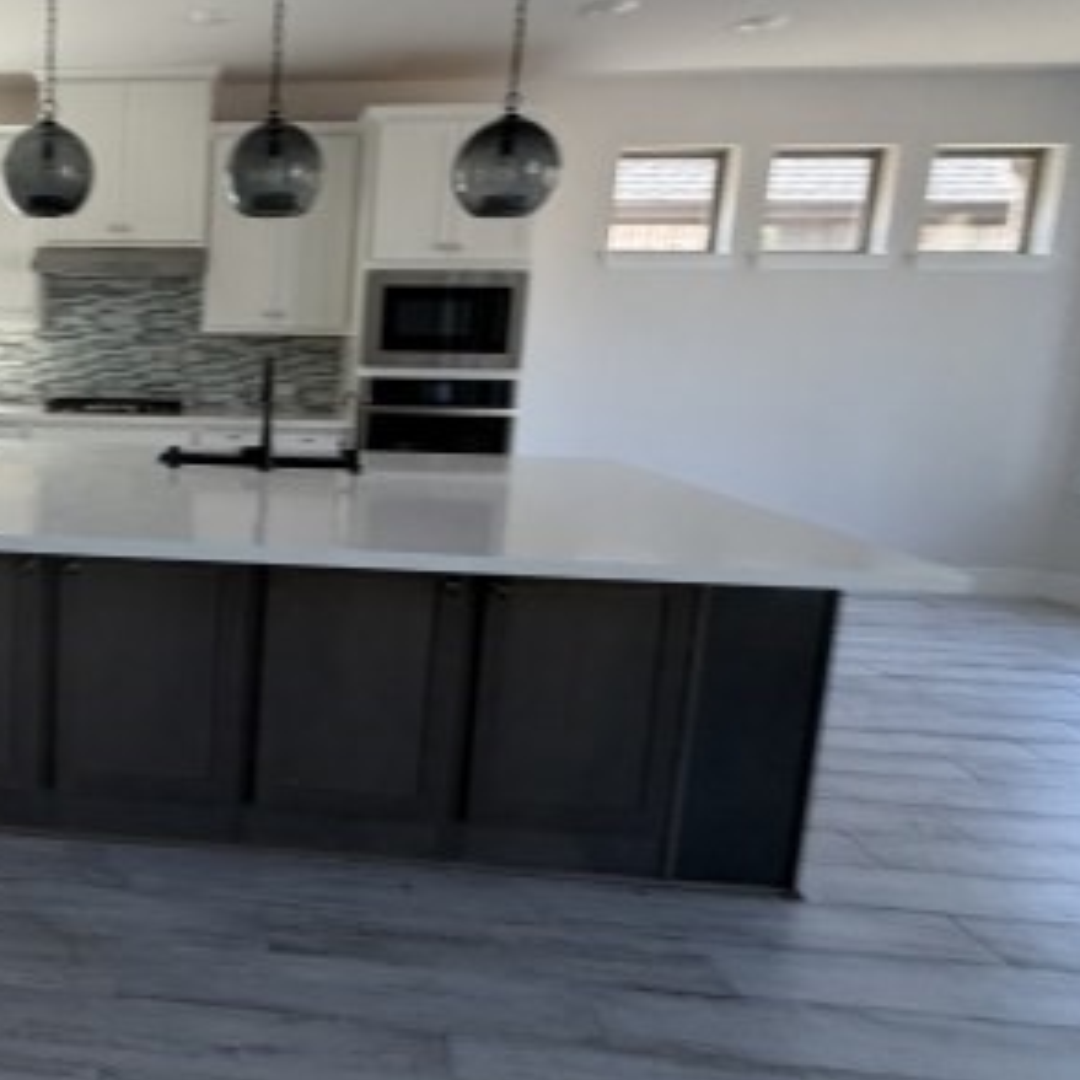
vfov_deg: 58.8
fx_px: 953
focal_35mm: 27
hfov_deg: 51.5
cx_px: 92
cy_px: 464
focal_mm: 2.22
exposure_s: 1/121
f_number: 2.2
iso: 100
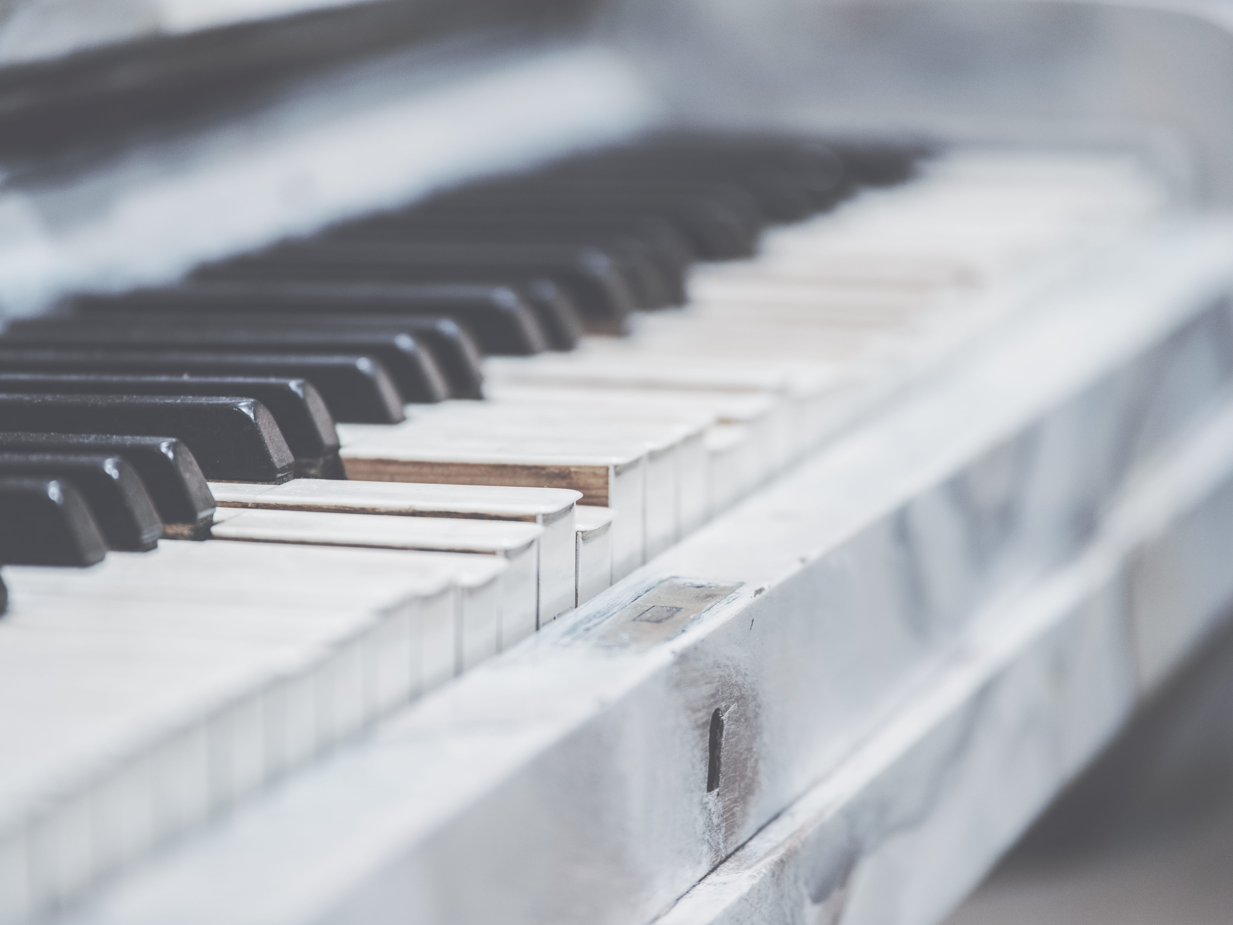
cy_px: 462
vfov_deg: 7.4
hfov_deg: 9.9
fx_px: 7124
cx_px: 616
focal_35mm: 200
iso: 400
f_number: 2.8
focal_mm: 100
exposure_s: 1/25
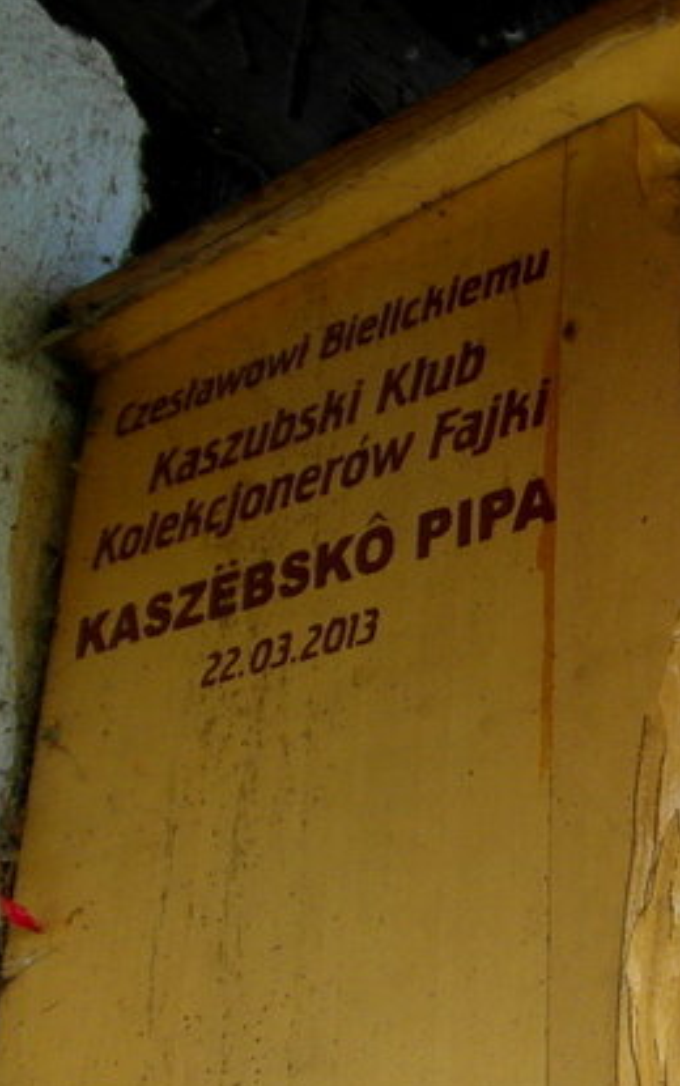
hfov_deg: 24.3
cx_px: 787
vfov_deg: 41.0
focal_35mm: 49
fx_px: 1450
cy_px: 610
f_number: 3.2
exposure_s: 1/250
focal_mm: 4
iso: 100
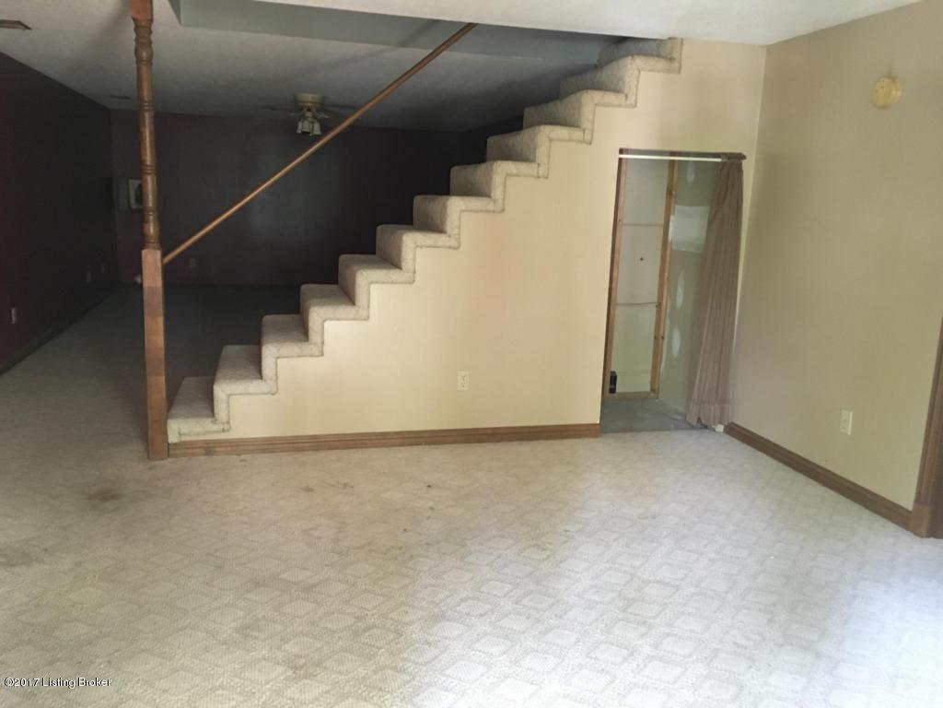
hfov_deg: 61.7
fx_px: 790
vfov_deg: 48.2
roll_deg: -2.4
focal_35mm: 29
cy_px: 354
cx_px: 472
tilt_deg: -11.2
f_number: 2.2
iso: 400
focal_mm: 4.15
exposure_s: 1/17
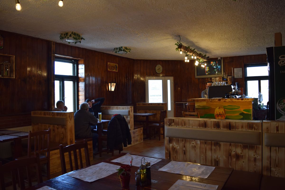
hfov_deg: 67.4
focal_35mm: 27
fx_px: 214
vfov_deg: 47.9
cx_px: 142
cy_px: 95
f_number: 4.5
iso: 400
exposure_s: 1/80
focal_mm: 18
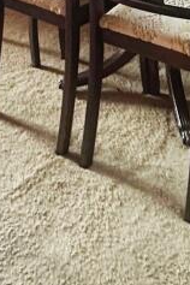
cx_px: 142
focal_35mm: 63
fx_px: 499
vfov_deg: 28.1
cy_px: -52
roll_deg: +0.6
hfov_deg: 21.4
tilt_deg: -8.9
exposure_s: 1/60
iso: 500
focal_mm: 2.22
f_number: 2.2
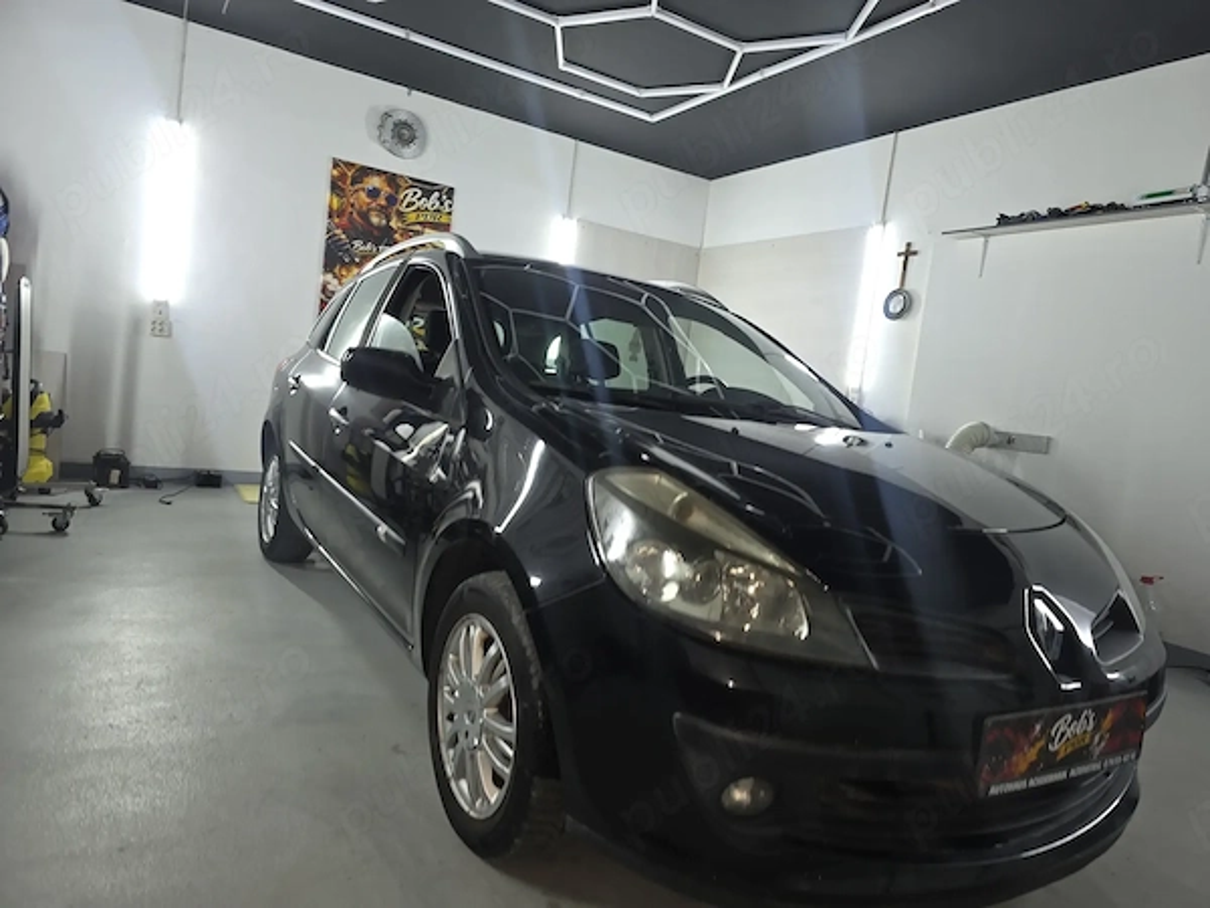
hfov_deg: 73.9
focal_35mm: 23
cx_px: 605
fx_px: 804
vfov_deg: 58.9
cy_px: 454
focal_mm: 6.3
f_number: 1.7
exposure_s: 1/50
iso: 125
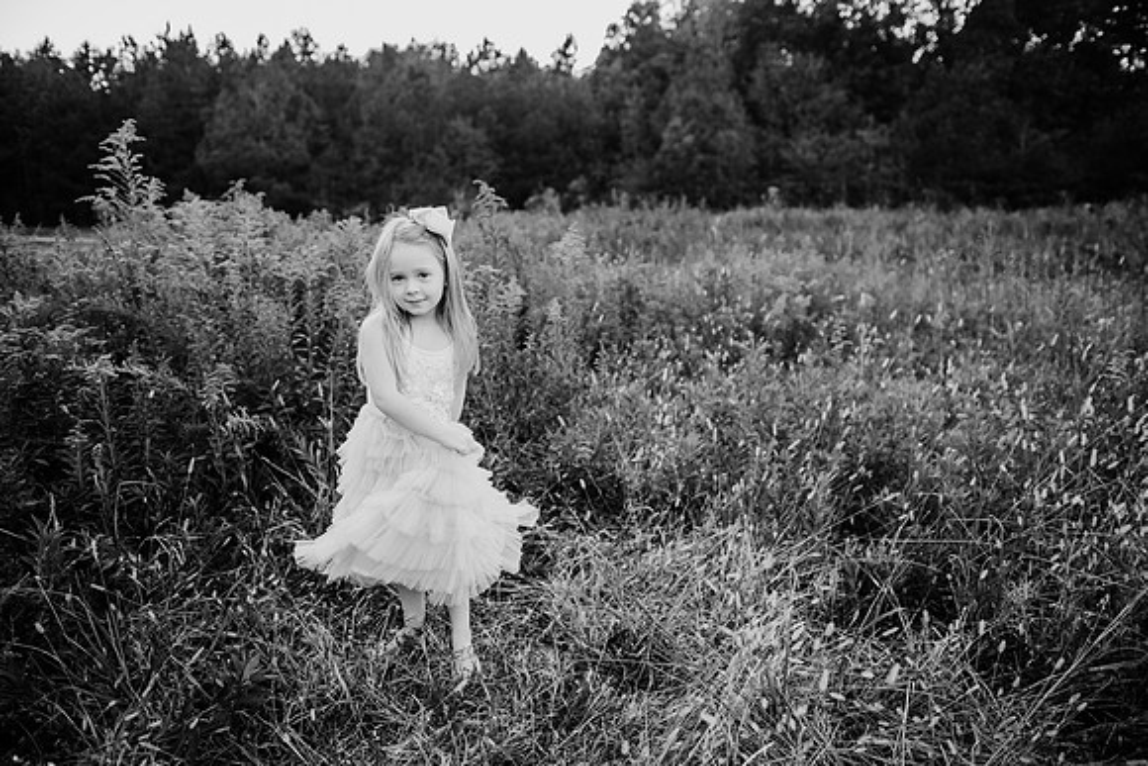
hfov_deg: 73.7
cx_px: 574
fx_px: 765
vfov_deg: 53.2
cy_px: 383
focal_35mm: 24
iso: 250
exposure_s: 1/400
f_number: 2.5
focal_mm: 24
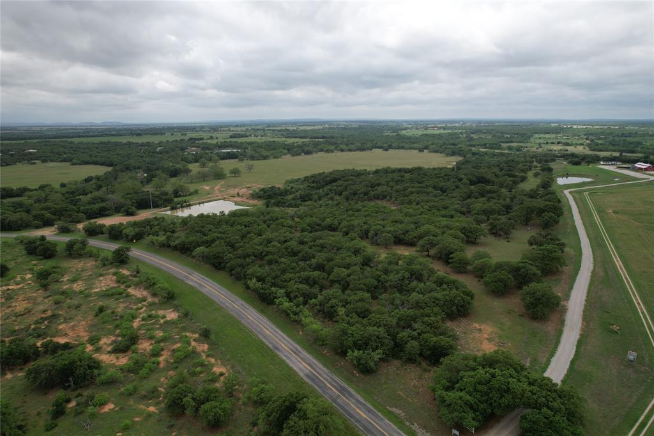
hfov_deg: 78.6
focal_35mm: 22
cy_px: 218
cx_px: 327
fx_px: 400
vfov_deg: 57.2
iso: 100
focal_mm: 8.38
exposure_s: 1/2000
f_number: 2.8
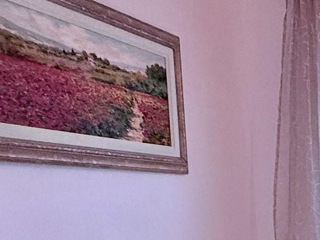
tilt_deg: -11.3
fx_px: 388
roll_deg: -1.1
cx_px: 405
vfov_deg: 28.7
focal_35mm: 42
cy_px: 304
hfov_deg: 33.9
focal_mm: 2.22
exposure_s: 1/60
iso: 320
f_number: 2.2
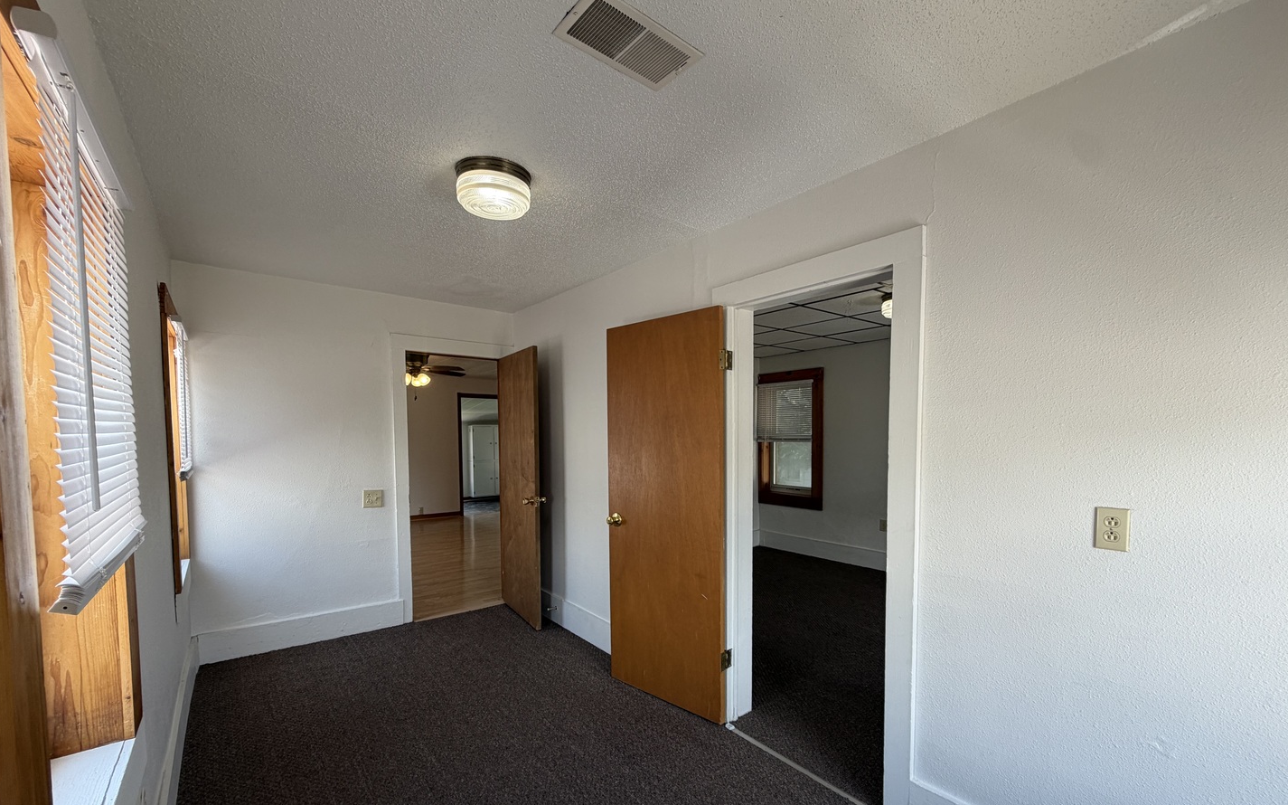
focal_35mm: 15
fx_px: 526
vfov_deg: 74.4
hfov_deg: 101.5
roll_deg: +0.5
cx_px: 638
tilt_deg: -2.1
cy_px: 459
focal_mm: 2.22
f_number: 2.2
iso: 64
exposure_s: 1/121
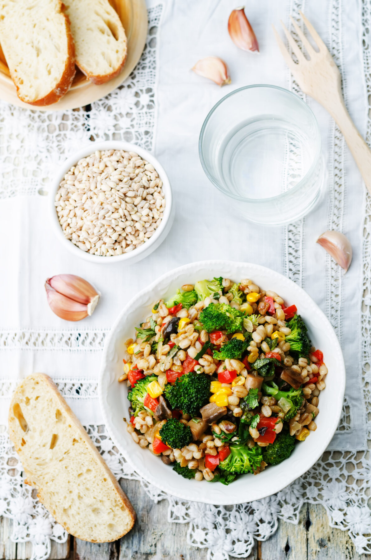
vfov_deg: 27.0
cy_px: 280
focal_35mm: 75
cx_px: 186
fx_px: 1165
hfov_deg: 18.1
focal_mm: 50
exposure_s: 1/25
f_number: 5
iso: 100
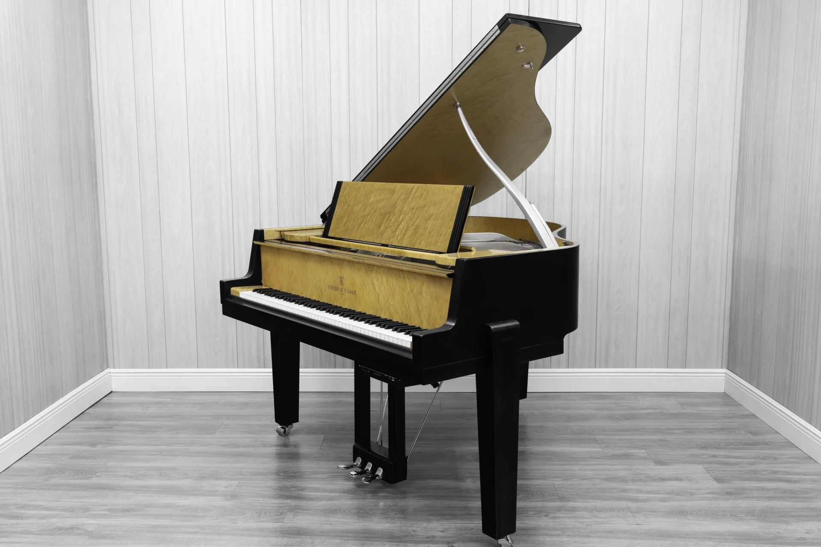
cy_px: 274
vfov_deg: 37.9
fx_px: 798
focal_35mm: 35
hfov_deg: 54.4
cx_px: 410
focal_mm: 35
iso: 100
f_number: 6.3
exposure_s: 1/5
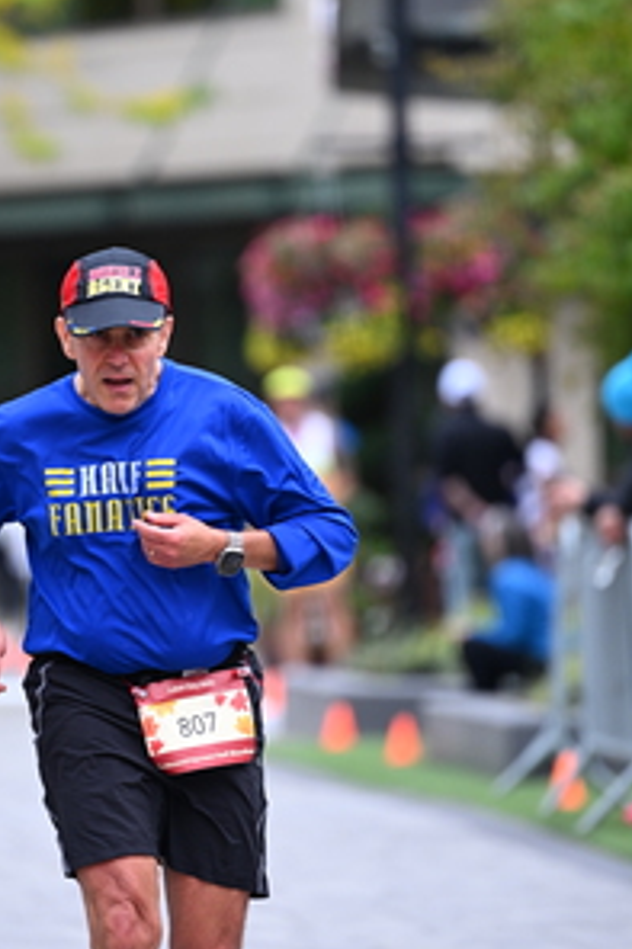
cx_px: 159
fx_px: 9807
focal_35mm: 372
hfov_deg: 3.7
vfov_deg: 5.5
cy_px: 458
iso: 640
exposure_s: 1/2000
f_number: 2.8
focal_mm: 200
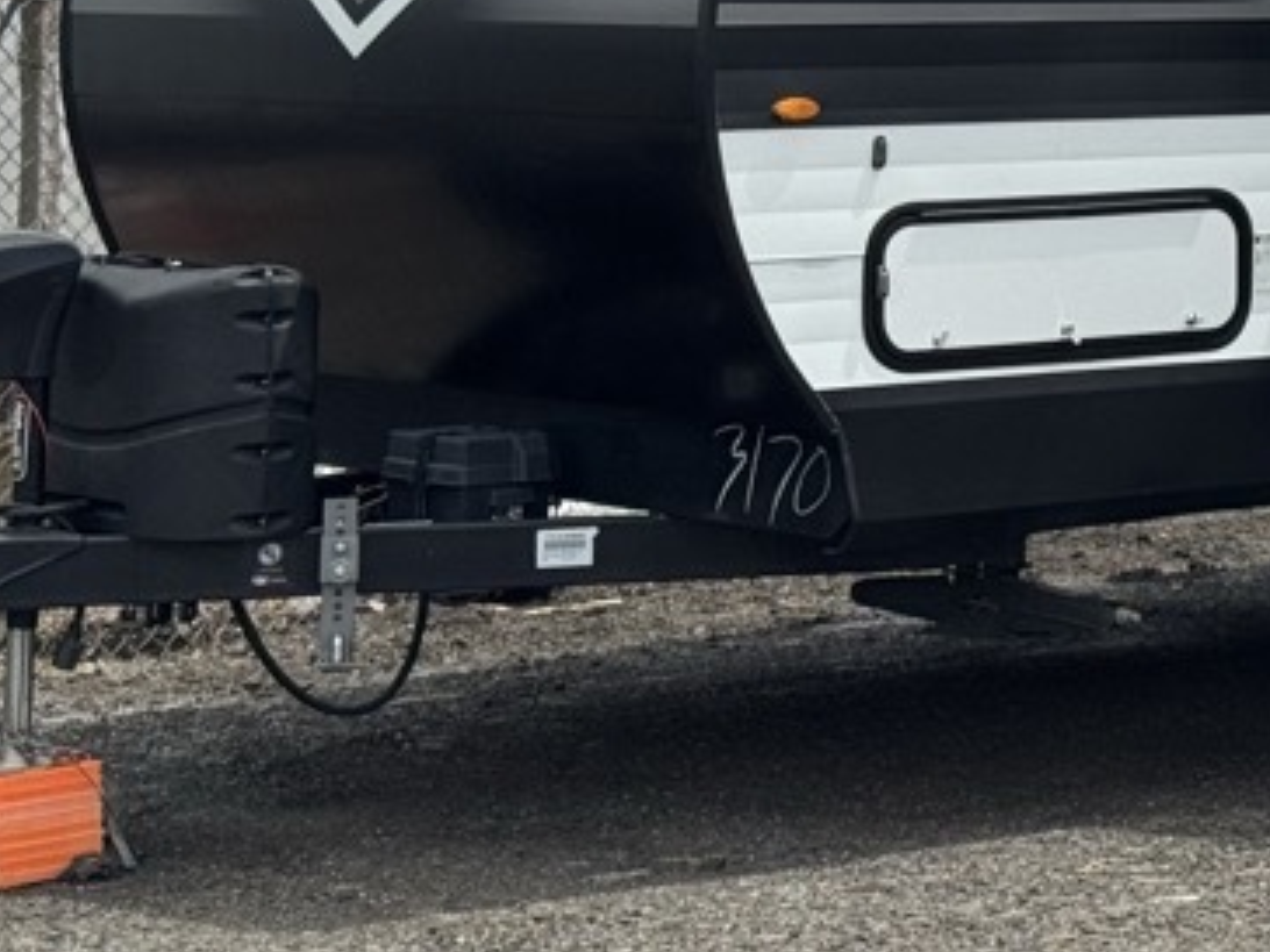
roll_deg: +0.5
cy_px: -220
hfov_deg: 14.0
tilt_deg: +2.1
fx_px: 4953
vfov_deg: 10.8
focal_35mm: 135
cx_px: 1664
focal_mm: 6.76
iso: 64
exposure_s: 1/7092
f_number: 1.78
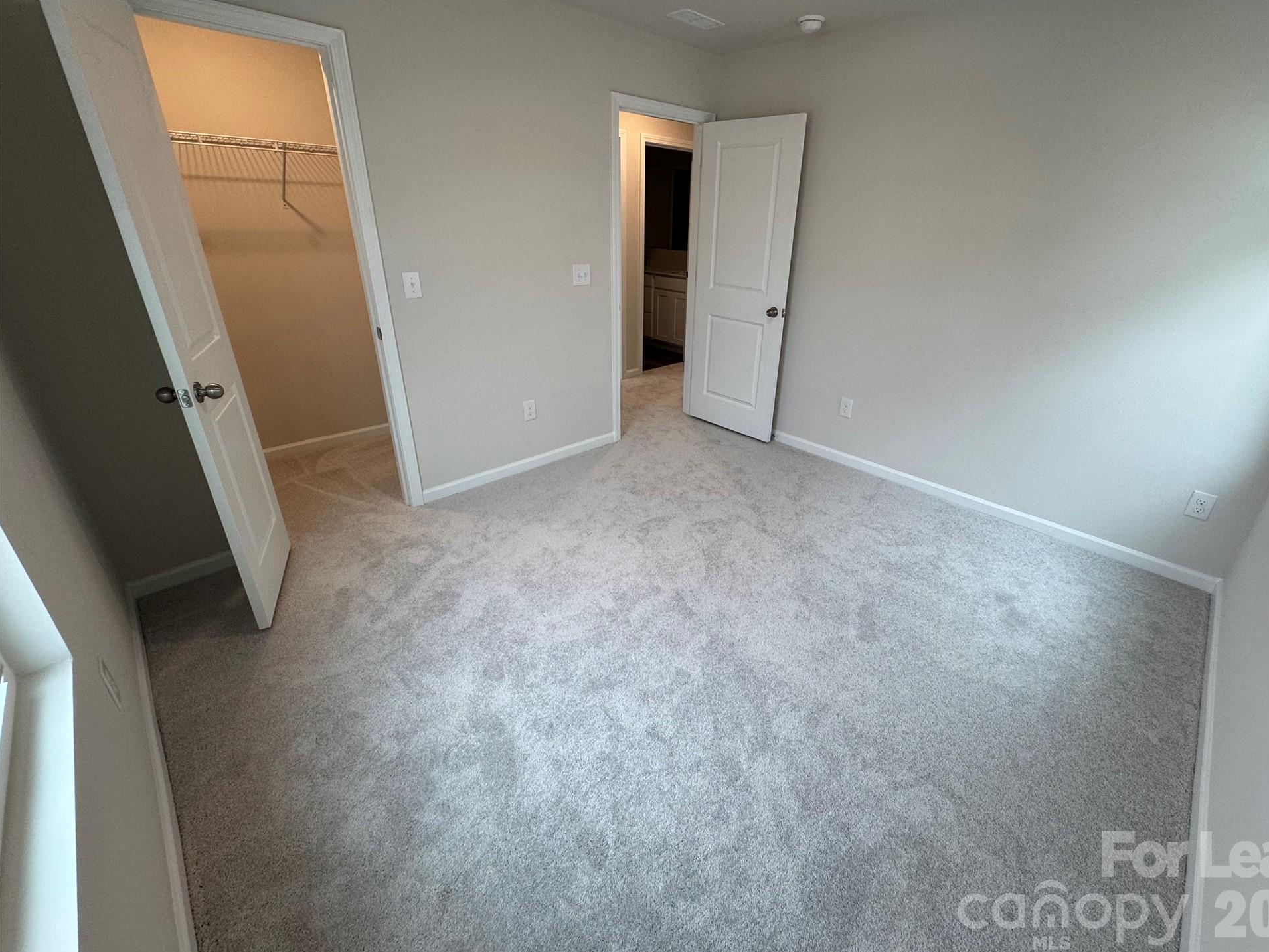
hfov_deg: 98.0
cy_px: 451
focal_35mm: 15
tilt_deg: -25.0
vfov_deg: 81.7
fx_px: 550
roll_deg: -2.3
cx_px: 677
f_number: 2.2
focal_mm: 2.22
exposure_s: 1/120
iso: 125
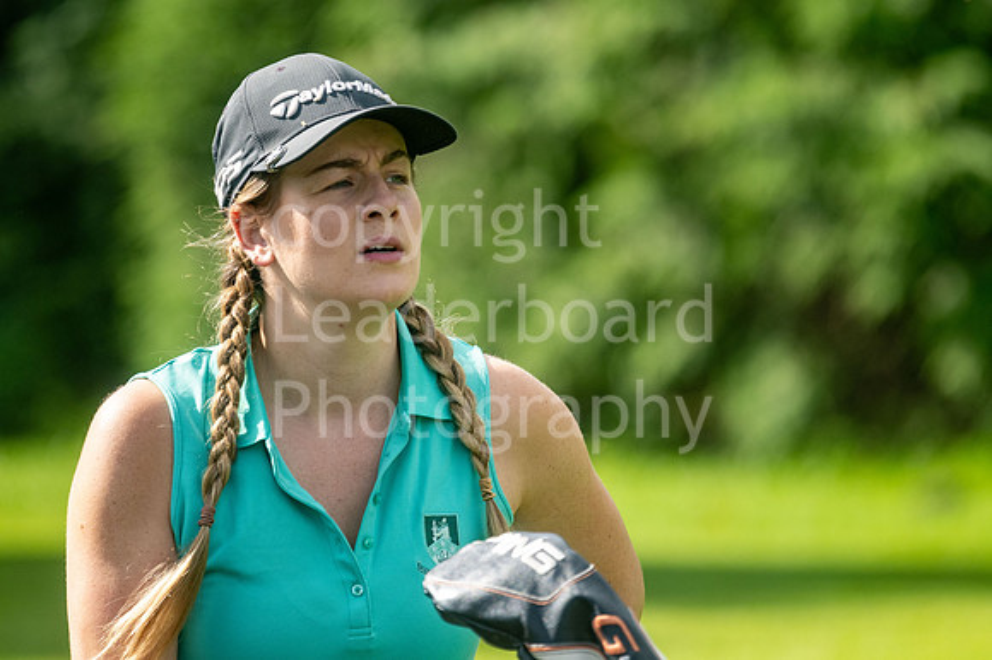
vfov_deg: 3.1
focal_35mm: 450
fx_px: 12392
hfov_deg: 4.6
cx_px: 496
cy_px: 330
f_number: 4
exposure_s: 1/1250
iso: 250
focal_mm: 300
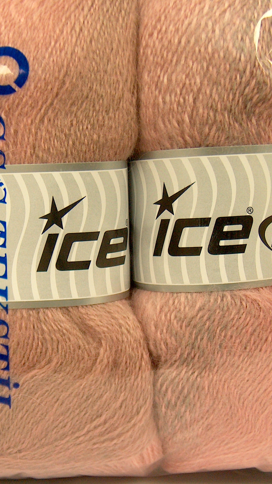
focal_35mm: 65
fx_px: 834
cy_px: 241
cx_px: 116
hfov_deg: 18.5
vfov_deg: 32.4
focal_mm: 8.96
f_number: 2.8
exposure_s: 1/66
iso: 200
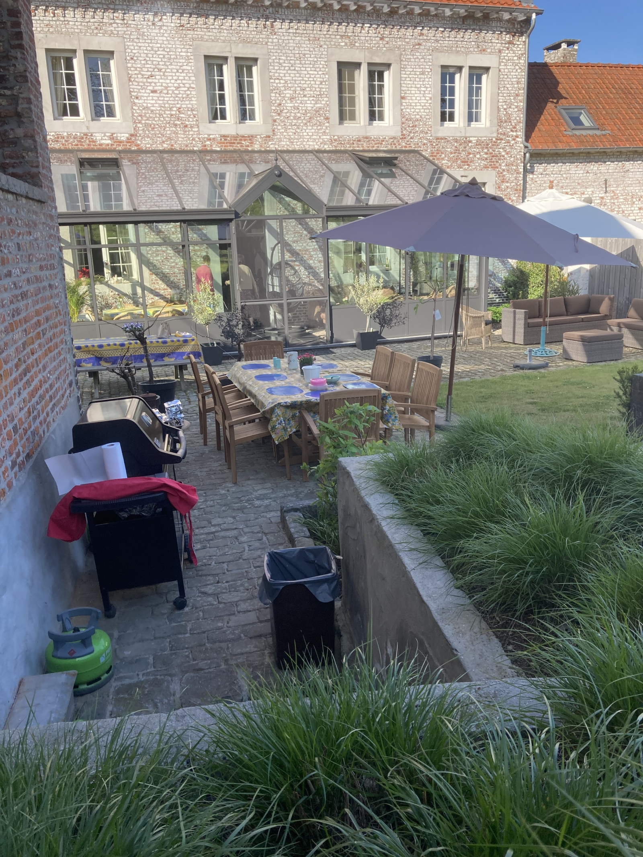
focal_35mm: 28
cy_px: 428
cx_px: 322
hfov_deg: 49.7
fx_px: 693
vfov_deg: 63.4
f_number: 1.8
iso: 20
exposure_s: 1/694
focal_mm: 3.99
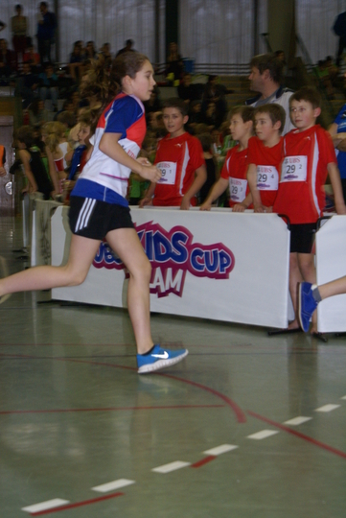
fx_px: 1295
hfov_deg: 15.2
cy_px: 259
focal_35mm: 90
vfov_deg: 22.6
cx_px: 173
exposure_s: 1/80
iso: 800
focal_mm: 60
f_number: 5.6
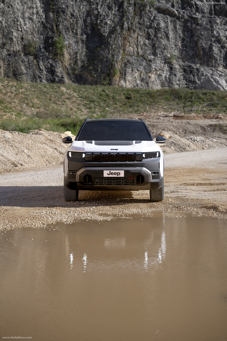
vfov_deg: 28.8
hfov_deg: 19.5
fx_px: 662
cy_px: 170
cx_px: 114
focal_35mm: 70
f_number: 2.8
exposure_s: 1/1600
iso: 64
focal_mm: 70
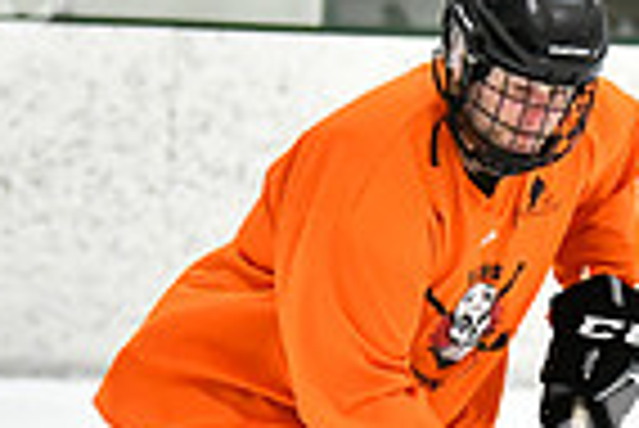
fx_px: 11105
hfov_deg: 3.3
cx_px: 554
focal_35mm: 625
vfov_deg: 2.2
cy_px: 453
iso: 5000
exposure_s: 1/1250
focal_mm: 102
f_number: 2.8
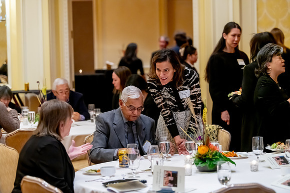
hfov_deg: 20.4
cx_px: 145
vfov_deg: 13.7
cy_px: 96
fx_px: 806
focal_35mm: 100
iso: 6400
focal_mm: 100
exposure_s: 1/250
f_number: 2.8
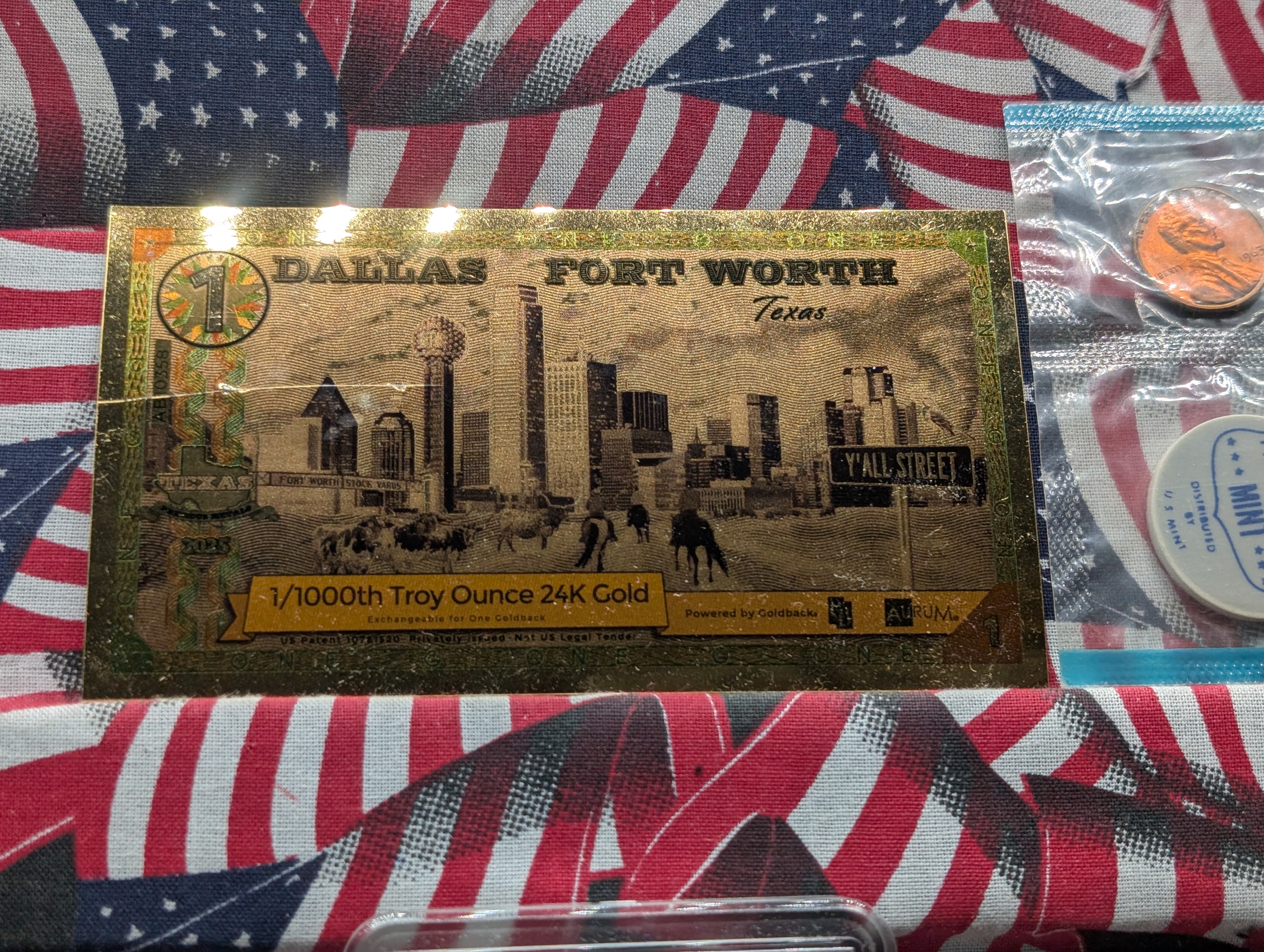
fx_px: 1792
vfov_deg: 29.7
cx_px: 632
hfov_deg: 38.9
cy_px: 476
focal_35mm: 49
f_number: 1.68
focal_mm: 6.9
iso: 67
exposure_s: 1/316
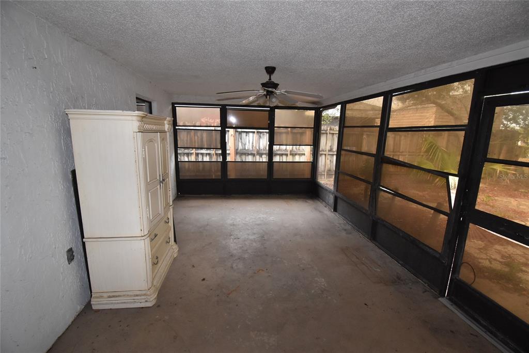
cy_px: 176
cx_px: 264
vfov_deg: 77.4
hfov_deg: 100.4
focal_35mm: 15
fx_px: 221
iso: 1600
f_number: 8
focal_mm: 10
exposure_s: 1/125
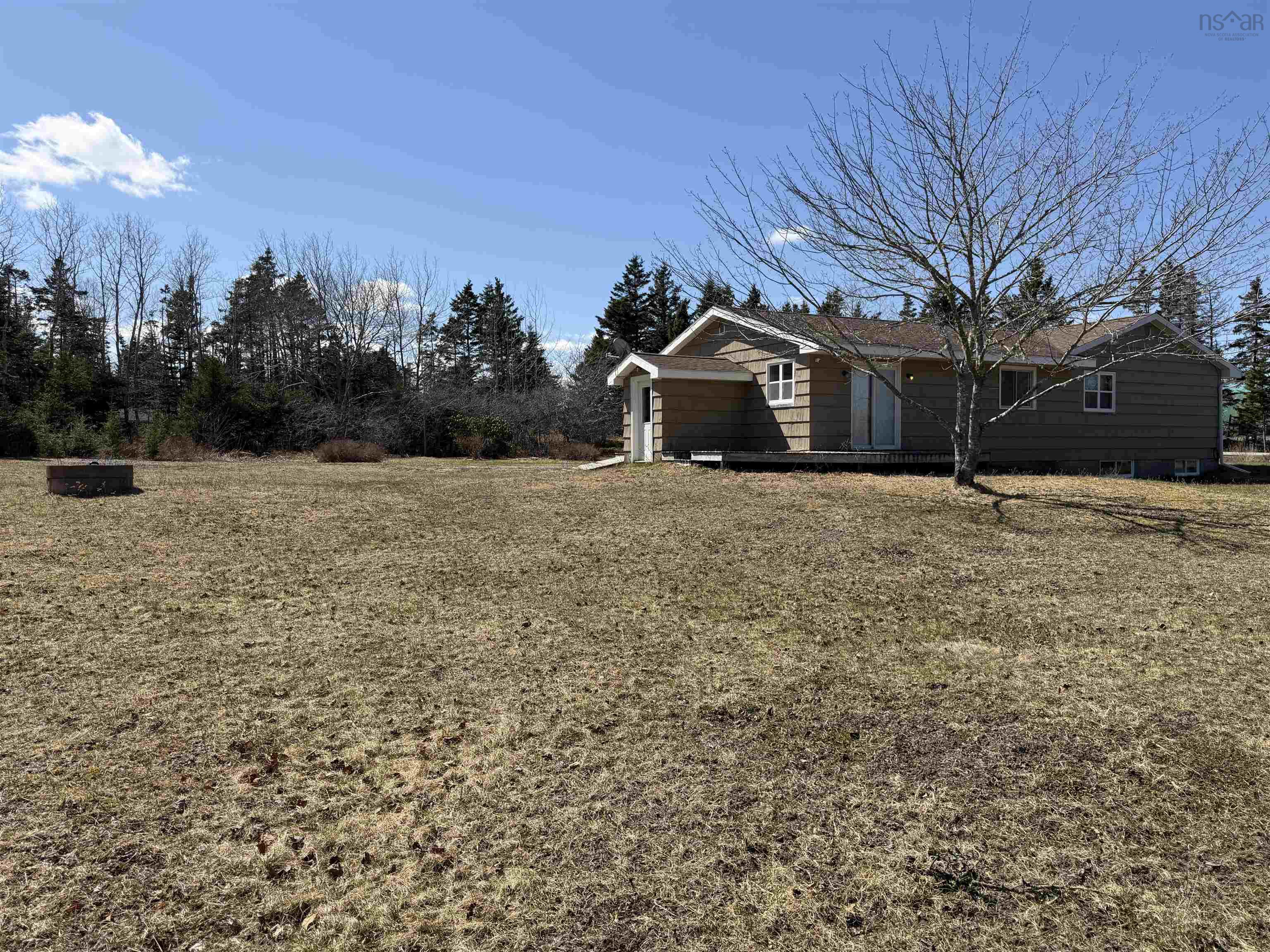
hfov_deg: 71.6
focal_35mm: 24
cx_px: 635
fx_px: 881
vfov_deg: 56.8
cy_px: 476
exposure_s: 1/4975
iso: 80
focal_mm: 6.76
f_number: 1.78
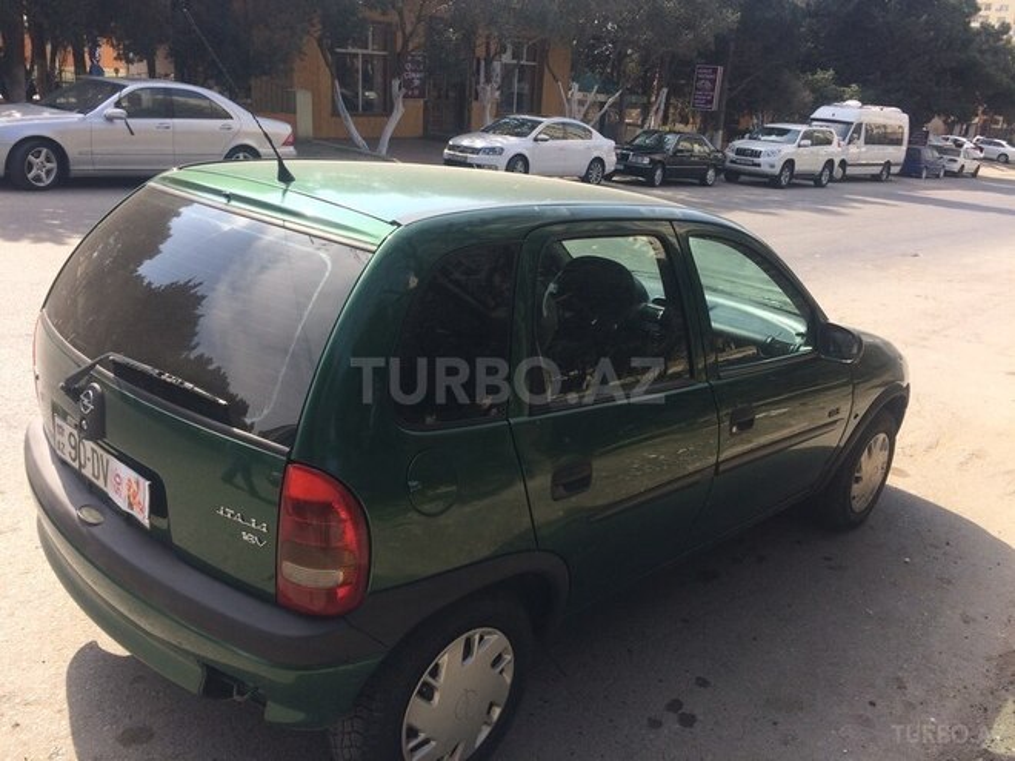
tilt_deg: -21.2
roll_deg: -3.4
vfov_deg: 48.2
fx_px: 850
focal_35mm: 29
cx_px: 508
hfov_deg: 61.7
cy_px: 380
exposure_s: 1/873
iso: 32
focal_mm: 4.15
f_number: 2.2
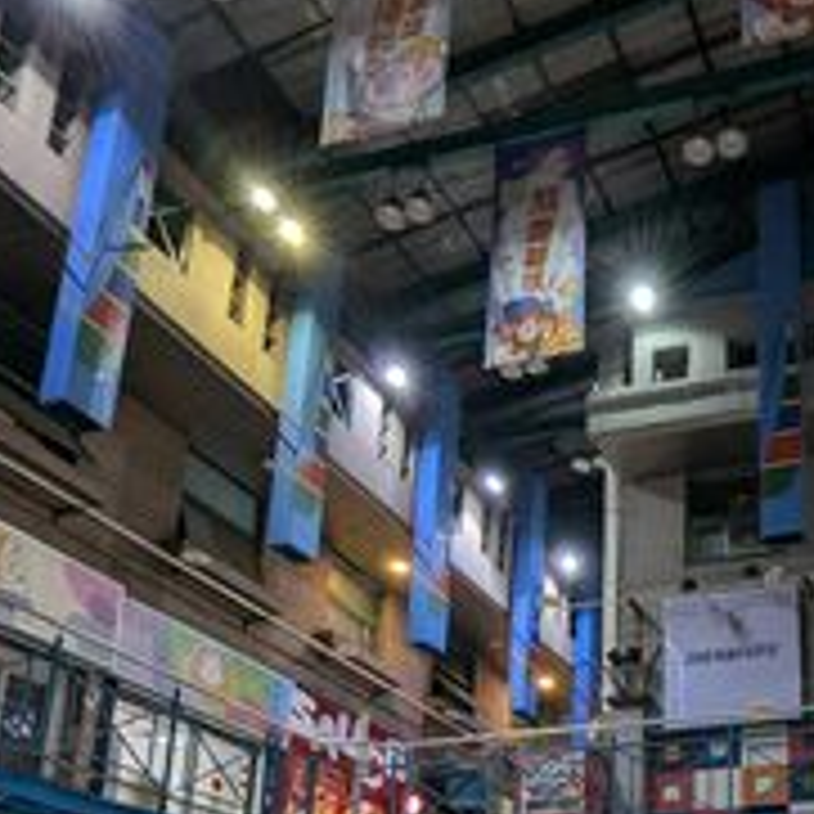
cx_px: 774
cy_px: 807
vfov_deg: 38.3
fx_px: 1038
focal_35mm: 39
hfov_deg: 38.9
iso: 161
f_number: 2.2
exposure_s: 1/40
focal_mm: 2.35
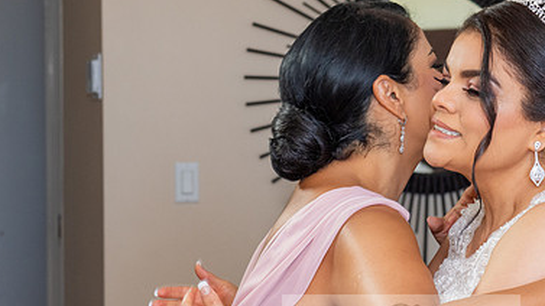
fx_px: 1676
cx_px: 292
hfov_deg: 18.5
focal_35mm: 116
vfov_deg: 10.4
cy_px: 141
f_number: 5.6
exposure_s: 1/125
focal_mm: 56
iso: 640
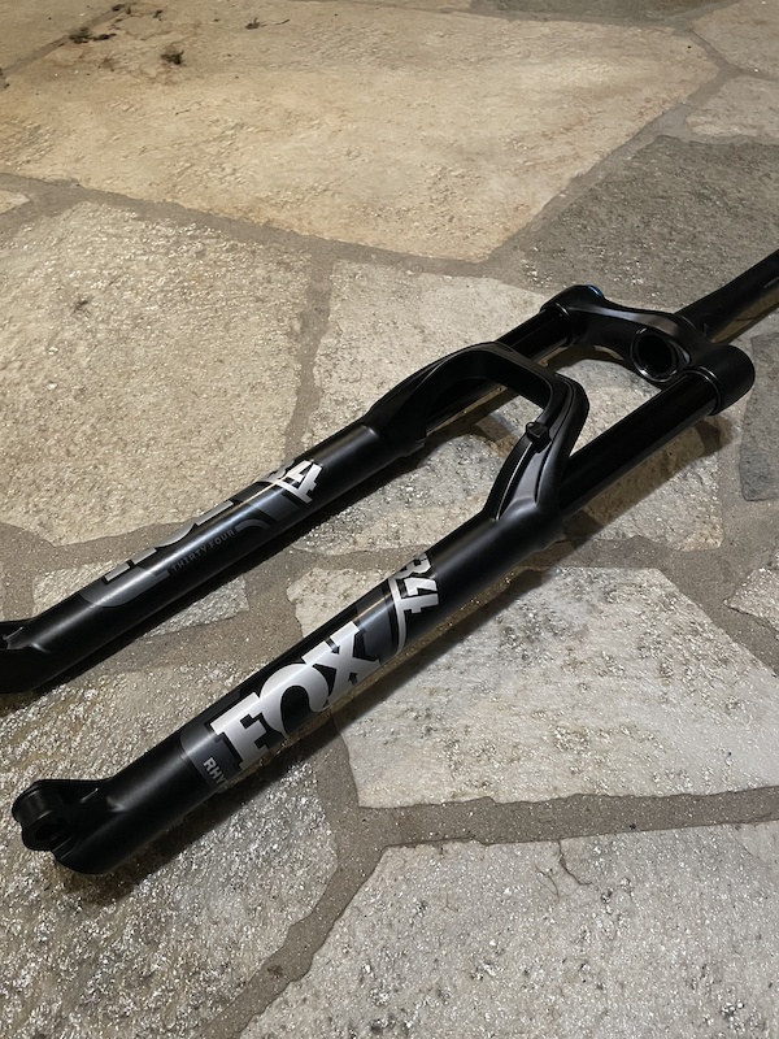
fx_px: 780
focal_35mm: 26
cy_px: 520
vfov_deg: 67.3
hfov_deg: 53.1
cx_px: 390
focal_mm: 4.2
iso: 500
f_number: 1.6
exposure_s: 1/60
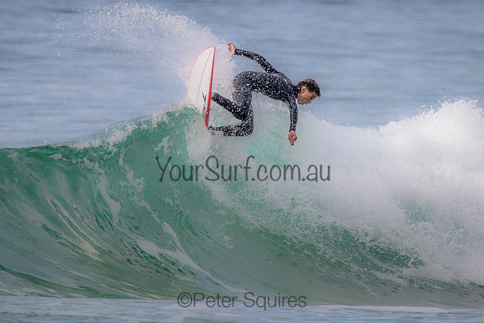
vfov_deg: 1.4
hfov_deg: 2.2
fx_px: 12822
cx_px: 259
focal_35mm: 954
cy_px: 131
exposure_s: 1/2000
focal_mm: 800
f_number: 11
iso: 1600
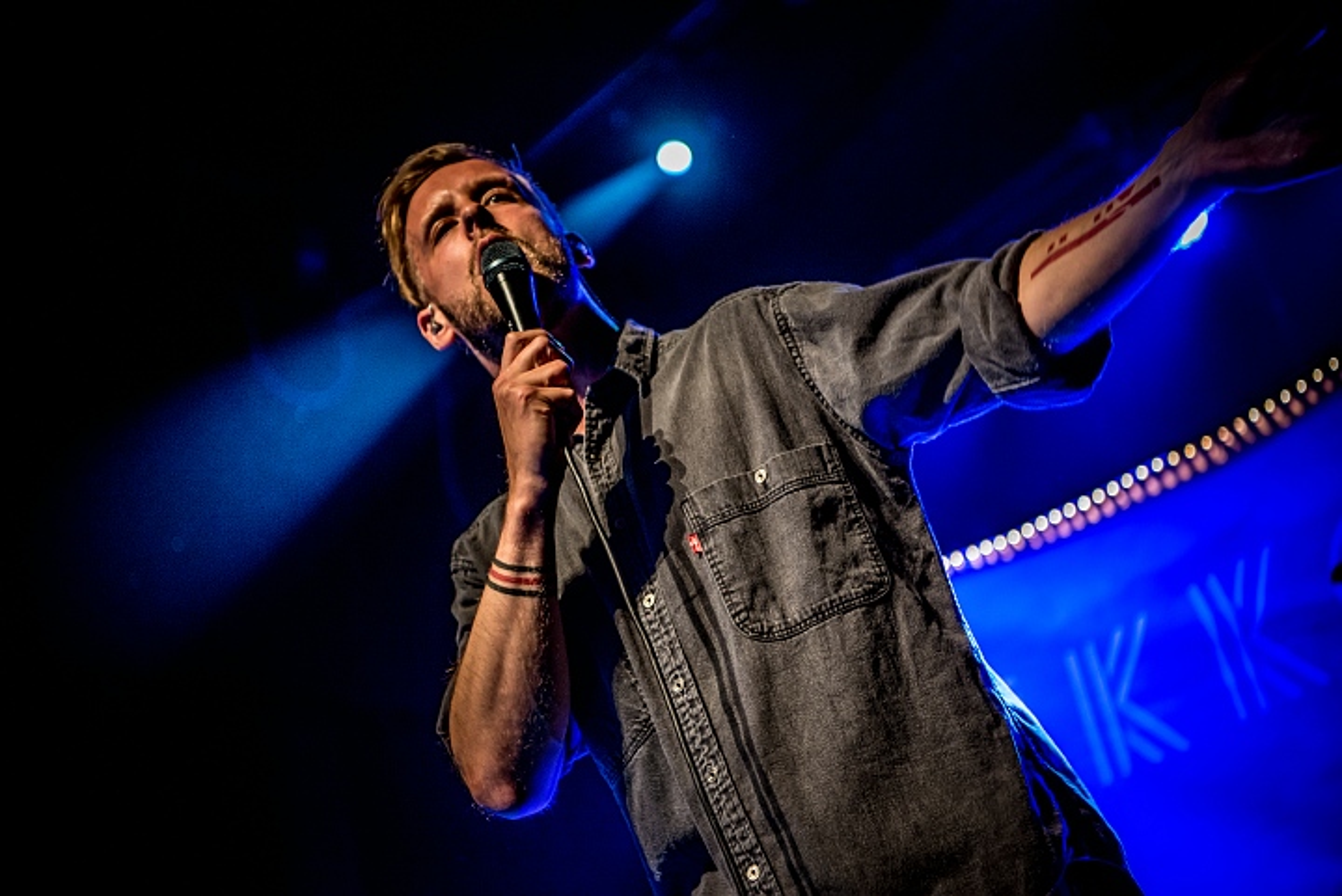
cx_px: 671
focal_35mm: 62
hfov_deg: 32.4
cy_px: 448
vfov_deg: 21.9
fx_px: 2313
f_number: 2.8
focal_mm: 62
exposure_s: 1/80
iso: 2000
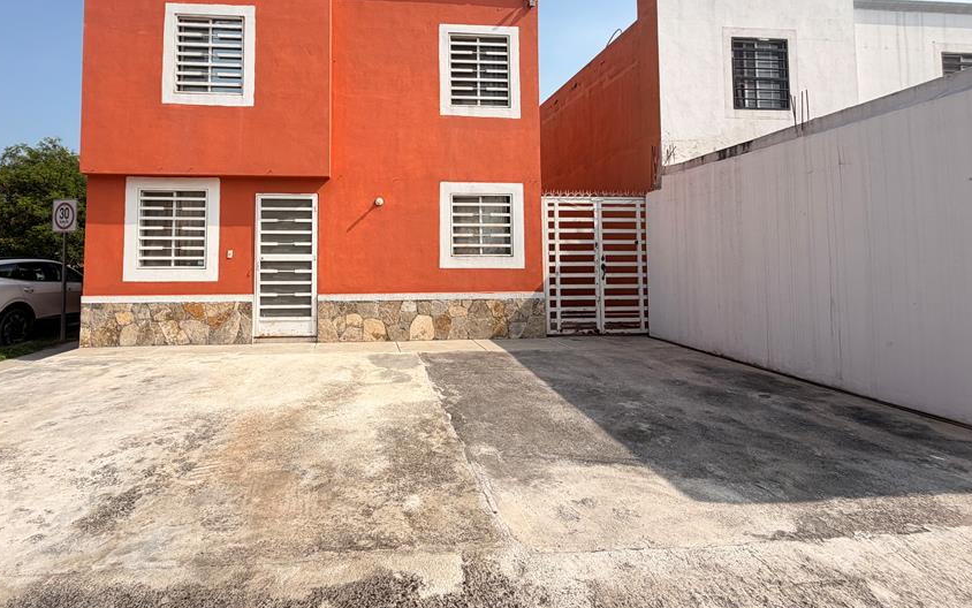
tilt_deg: +2.7
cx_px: 411
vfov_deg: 64.3
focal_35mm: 18
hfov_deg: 90.4
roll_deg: +0.8
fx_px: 477
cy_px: 238
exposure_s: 1/770
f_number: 2.2
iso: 25
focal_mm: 2.22
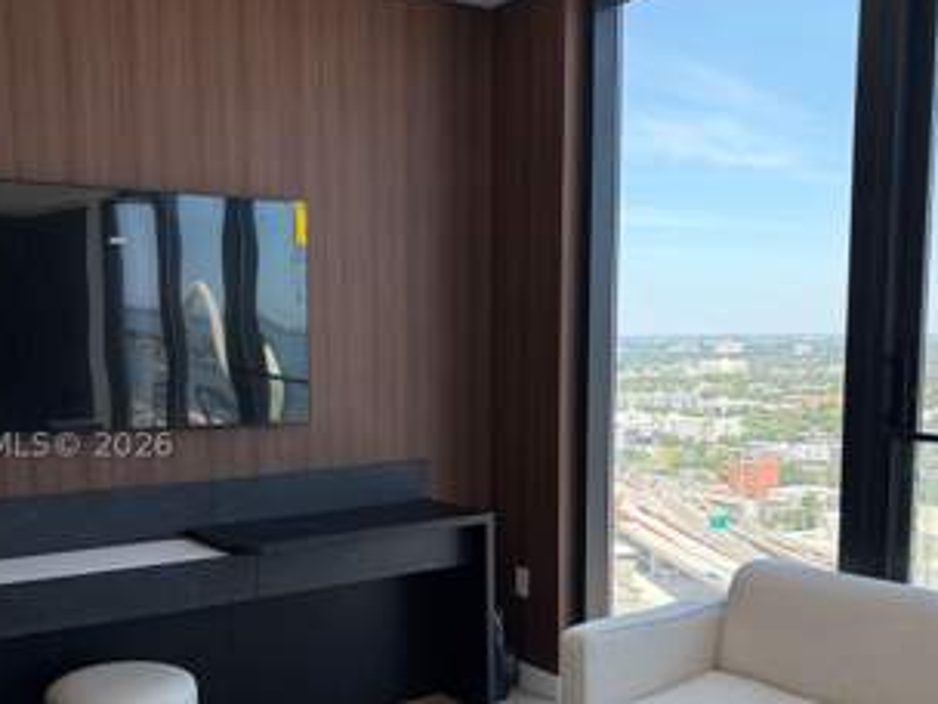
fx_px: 1111
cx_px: 457
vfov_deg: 34.9
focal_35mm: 41
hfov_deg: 45.8
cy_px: 445
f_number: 1.6
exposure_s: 1/468
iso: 50
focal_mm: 5.96
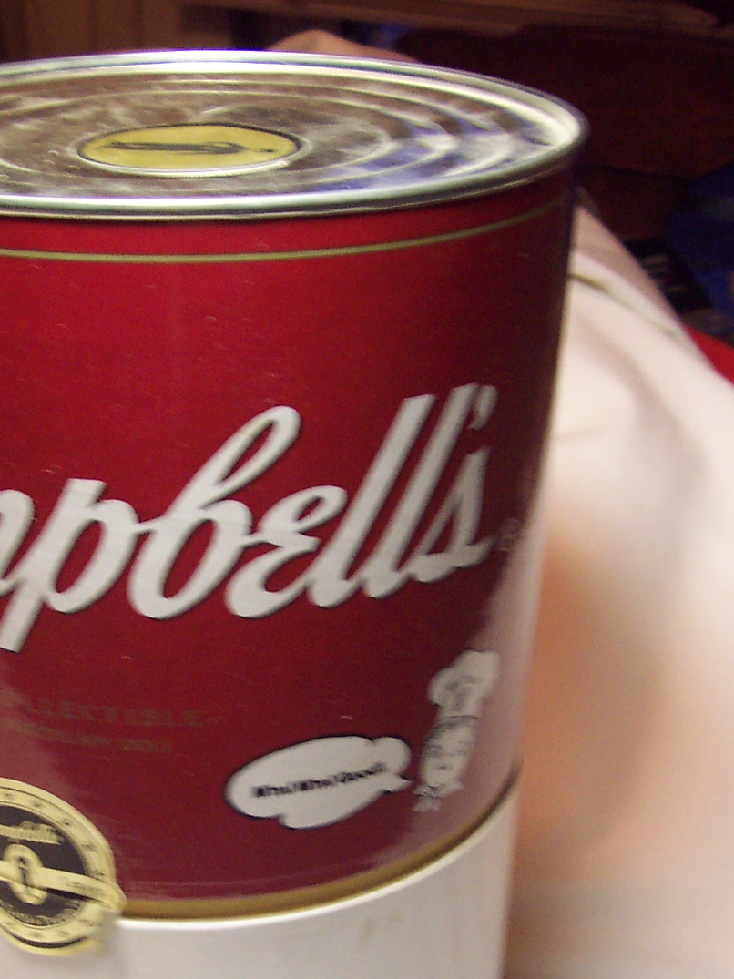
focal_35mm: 57
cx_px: 197
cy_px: 725
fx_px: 1612
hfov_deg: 25.4
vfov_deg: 33.2
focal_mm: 5.6
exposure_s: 1/20
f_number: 2.8
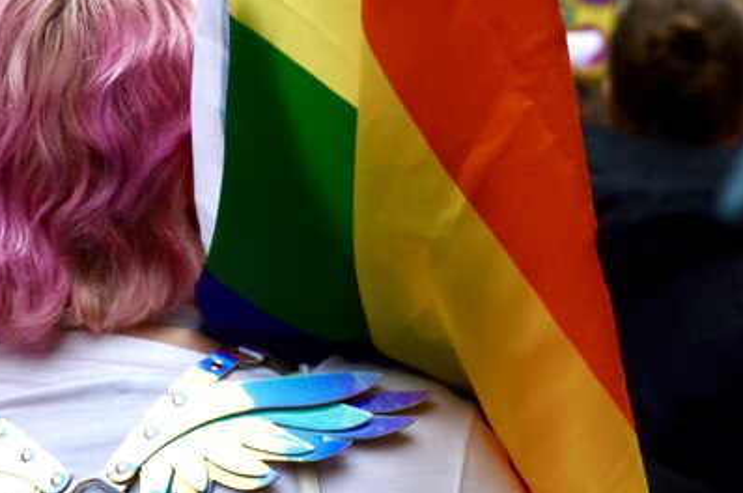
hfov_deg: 5.5
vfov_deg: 3.7
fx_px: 7731
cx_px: 198
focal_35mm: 375
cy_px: 317
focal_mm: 105
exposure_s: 1/1000
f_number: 8
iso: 800
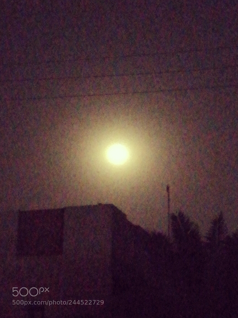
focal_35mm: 108
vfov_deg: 18.2
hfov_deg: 13.7
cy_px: 159
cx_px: 119
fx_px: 990
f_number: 2
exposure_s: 1/4
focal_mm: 4.04
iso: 1250
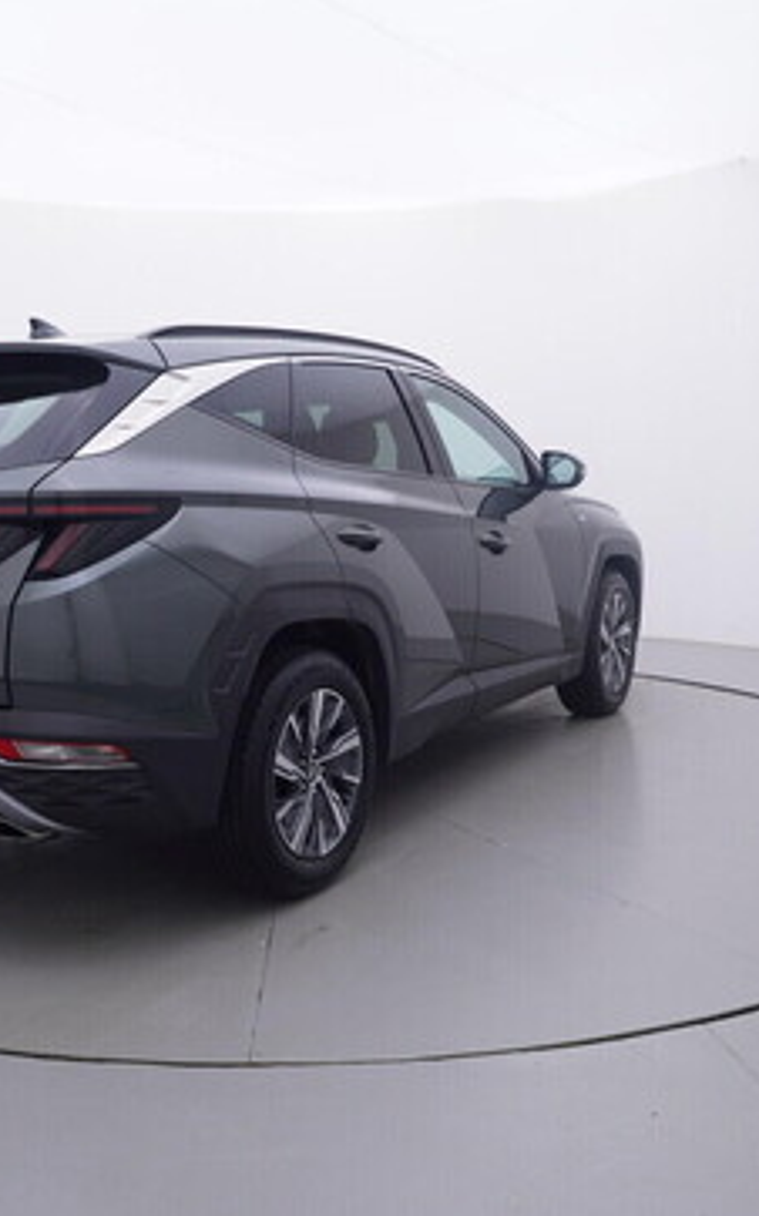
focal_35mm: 35
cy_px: 603
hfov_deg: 36.3
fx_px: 1152
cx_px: 301
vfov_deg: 55.6
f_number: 5
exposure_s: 1/80
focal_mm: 15
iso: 200
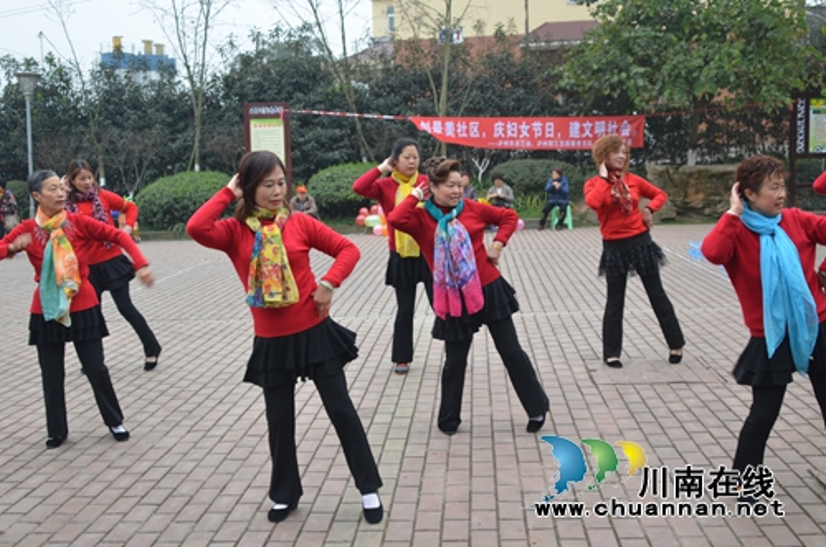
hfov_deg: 46.5
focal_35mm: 42
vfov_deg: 31.7
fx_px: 962
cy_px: 274
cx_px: 413
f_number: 4
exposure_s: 1/60
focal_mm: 28
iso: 100
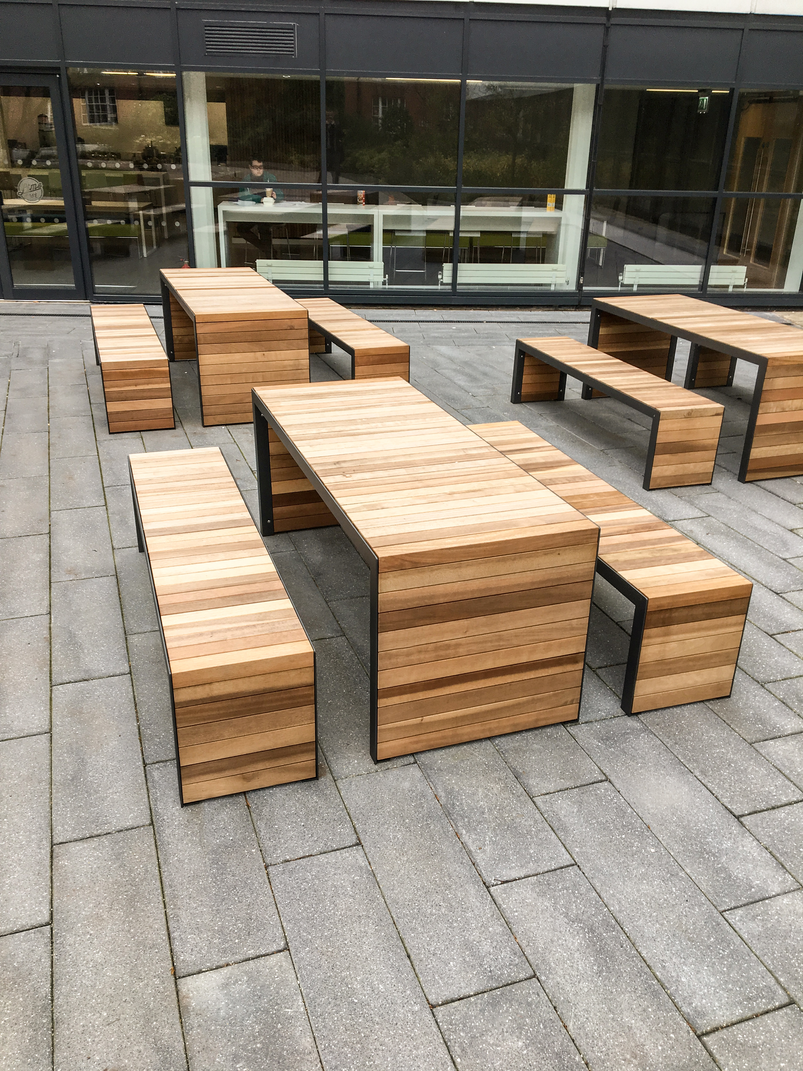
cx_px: 402
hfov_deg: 48.2
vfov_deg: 61.7
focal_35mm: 29
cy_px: 536
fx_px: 897
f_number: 2.2
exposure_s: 1/159
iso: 25
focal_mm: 4.15
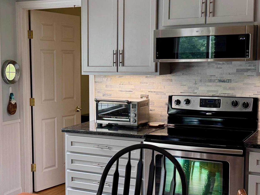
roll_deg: +0.7
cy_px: 108
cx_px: 90
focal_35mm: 59
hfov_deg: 32.5
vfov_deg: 24.8
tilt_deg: -6.9
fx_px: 443
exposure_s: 1/120
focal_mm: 6.76
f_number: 1.78
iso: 160
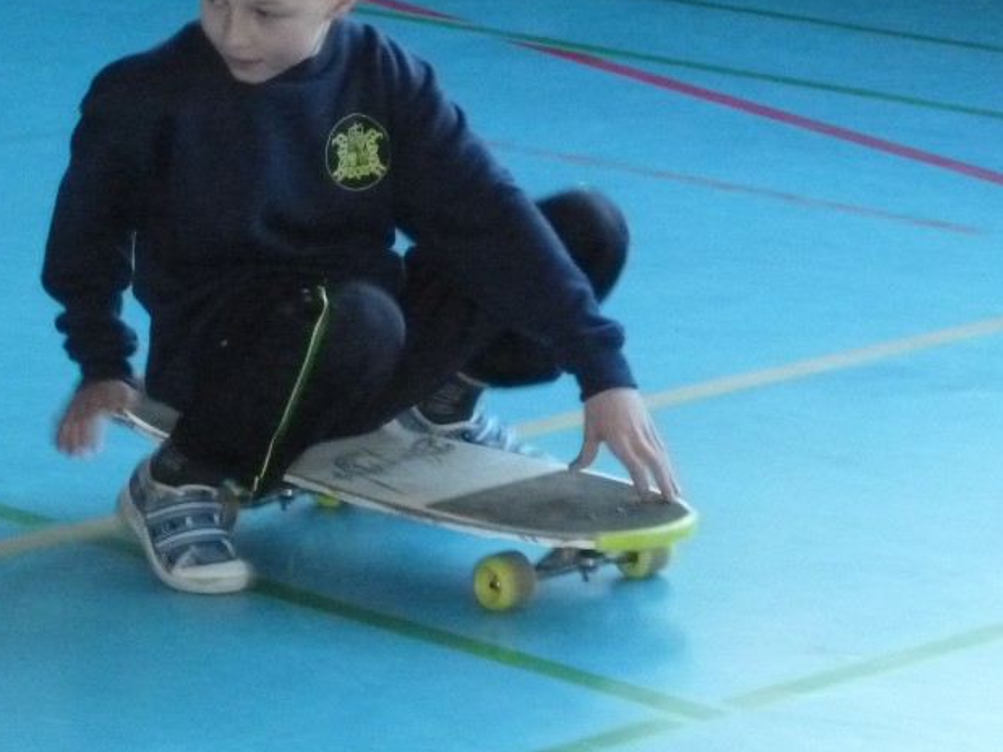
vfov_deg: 7.5
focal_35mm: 197
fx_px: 5707
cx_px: 369
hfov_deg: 10.0
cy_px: 374
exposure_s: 1/40
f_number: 4.4
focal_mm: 19.5
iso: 1000
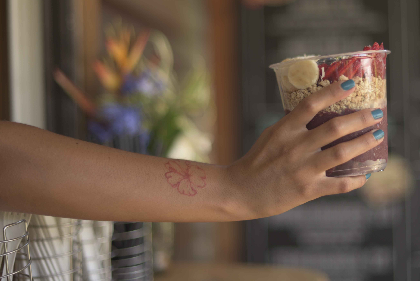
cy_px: 108
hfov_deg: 27.5
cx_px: 286
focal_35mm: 73
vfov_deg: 18.7
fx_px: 852
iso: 200
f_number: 1.4
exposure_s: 1/640
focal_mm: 50
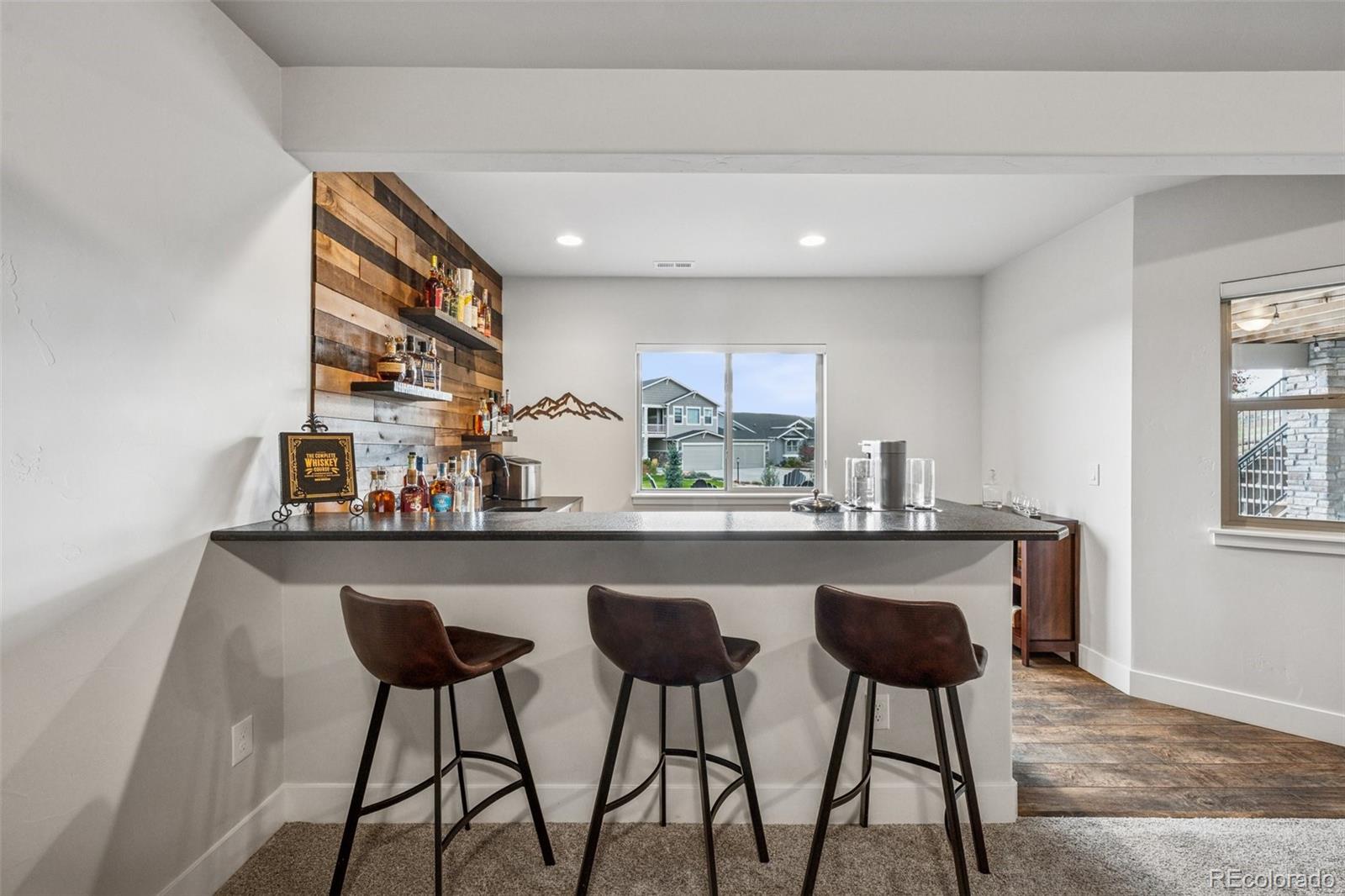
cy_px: 448
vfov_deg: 77.3
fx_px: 560
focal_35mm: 15
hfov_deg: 100.4
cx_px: 672
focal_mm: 15
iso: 800
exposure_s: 1/10
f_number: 11
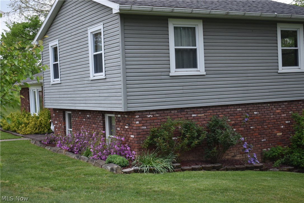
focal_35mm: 54
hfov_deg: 36.9
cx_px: 152
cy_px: 102
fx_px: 456
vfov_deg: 25.1
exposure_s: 1/100
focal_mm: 36
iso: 400
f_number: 4.8
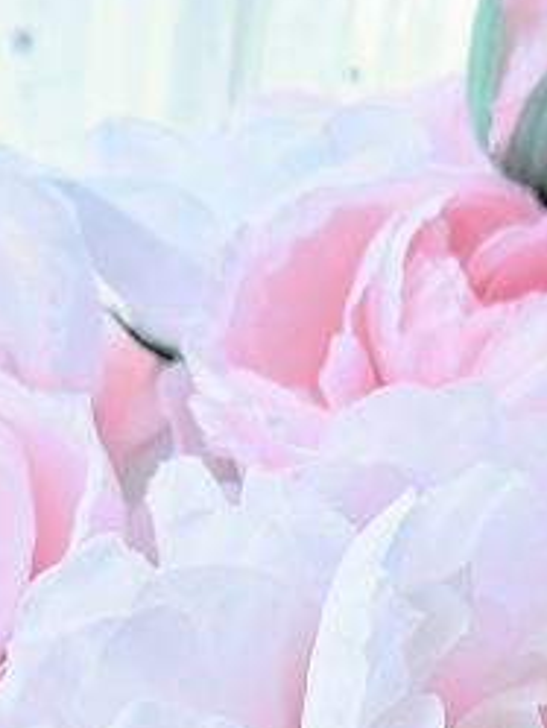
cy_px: 766
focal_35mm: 73
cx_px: 385
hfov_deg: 20.1
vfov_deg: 25.1
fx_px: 1537
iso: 80
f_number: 1.8
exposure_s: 1/100
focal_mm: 3.98
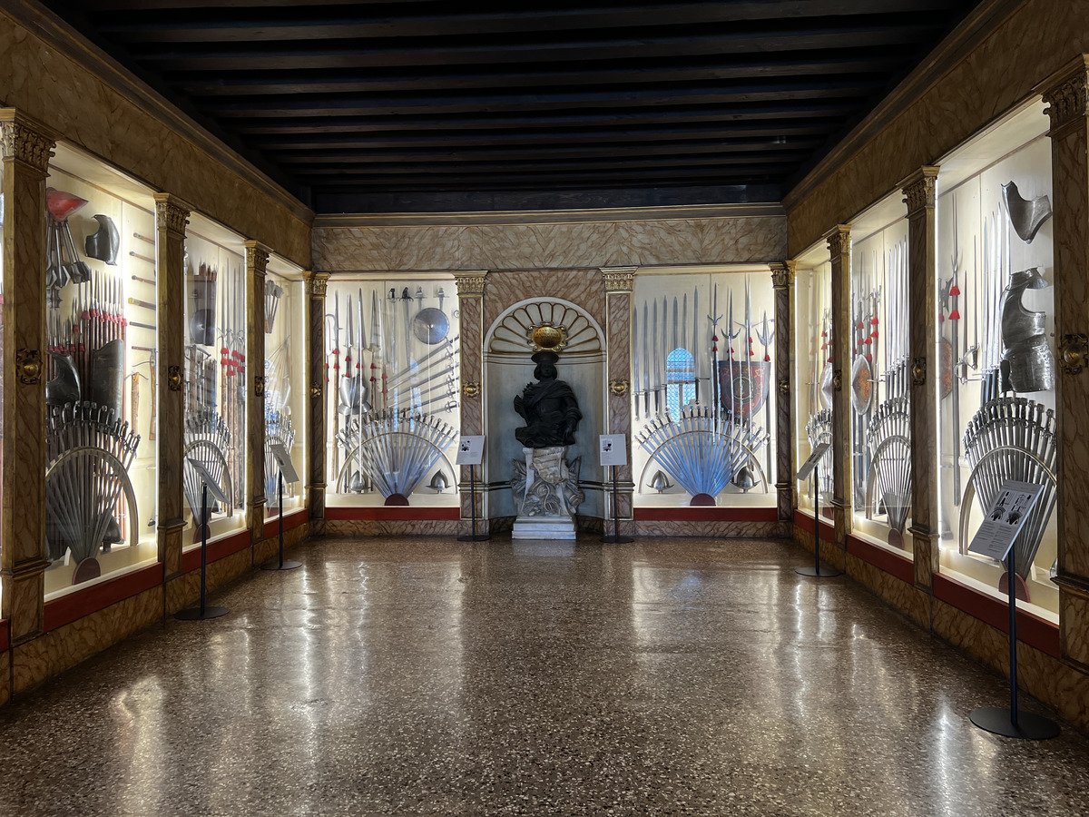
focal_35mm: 26
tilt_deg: +0.7
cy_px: 408
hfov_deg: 67.3
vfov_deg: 53.1
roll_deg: +0.8
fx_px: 818
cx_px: 544
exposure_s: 1/103
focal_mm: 5.7
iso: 125
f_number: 1.5
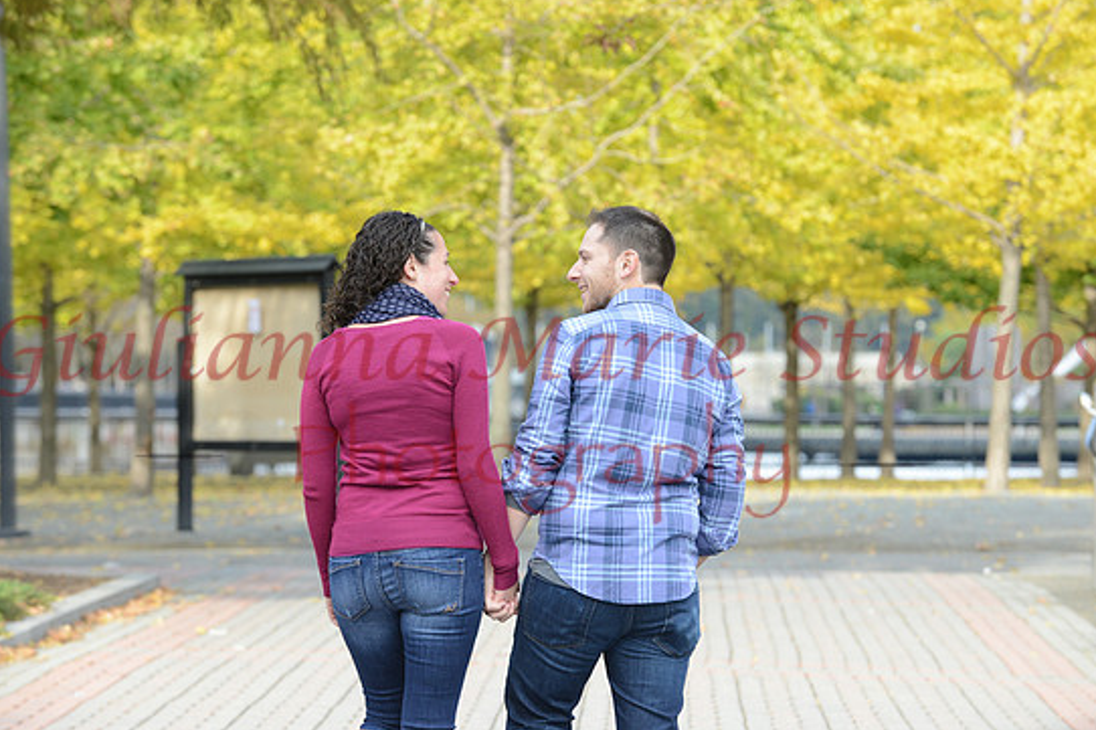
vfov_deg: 8.3
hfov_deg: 12.4
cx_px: 548
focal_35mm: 166
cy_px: 379
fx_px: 5052
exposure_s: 1/250
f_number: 8
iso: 500
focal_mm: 155
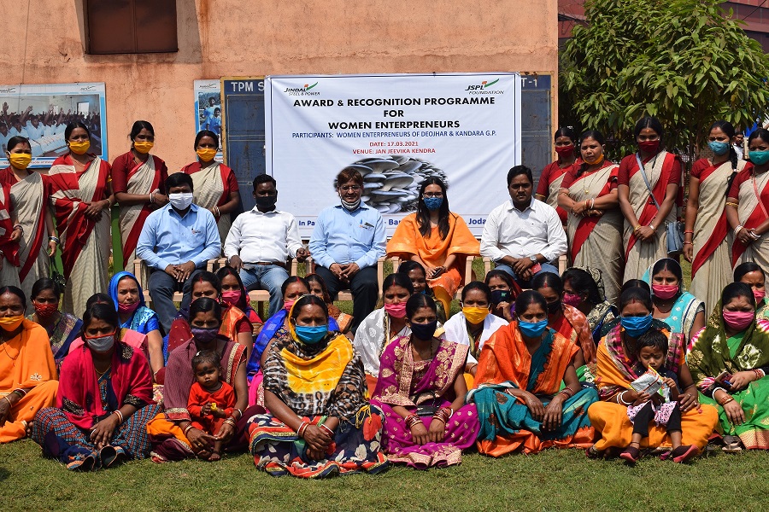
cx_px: 384
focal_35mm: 60
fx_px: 1282
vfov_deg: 22.6
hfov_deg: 33.4
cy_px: 256
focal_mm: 40
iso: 200
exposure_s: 1/500
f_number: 11
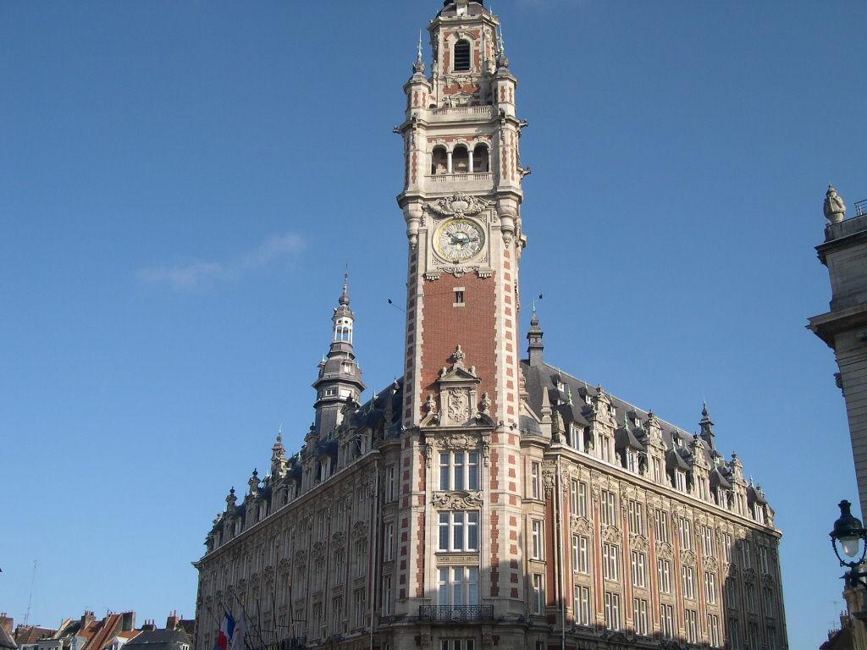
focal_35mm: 38
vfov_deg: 37.7
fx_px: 952
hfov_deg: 49.0
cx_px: 434
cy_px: 325
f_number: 7.6
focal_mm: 8
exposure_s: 1/194
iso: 100
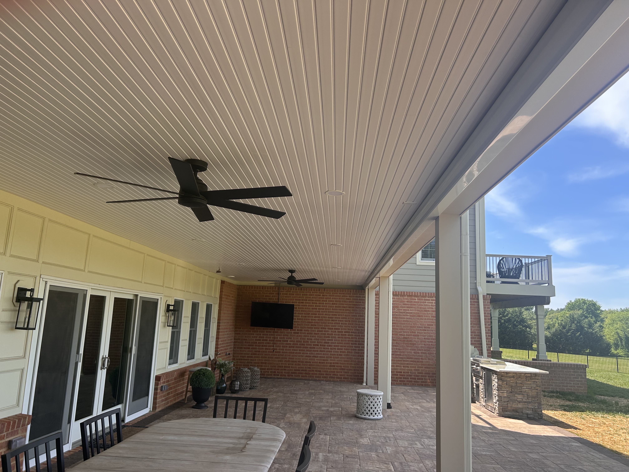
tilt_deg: +9.8
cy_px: 236
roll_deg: -2.7
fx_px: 472
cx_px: 314
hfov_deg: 67.3
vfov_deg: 53.1
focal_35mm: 26
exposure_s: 1/769
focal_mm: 5.7
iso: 50
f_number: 1.5
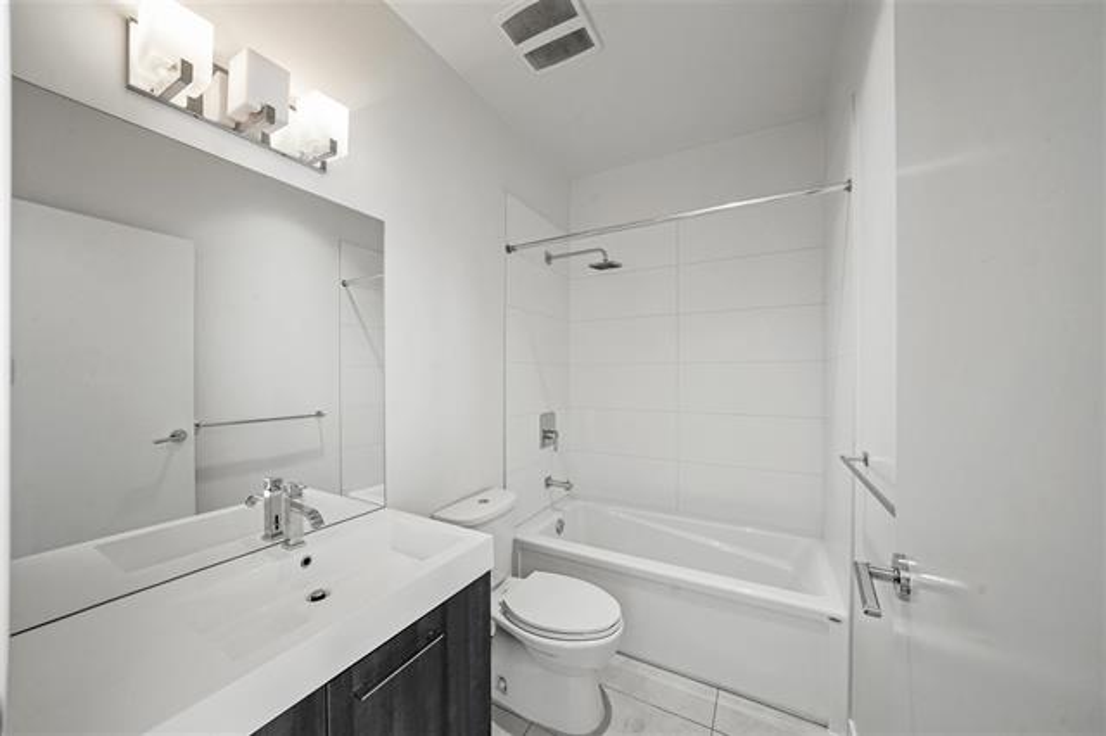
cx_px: 553
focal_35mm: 12
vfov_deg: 89.9
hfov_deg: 112.6
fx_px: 368
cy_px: 368
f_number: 9
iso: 5000
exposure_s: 1/60
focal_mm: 12
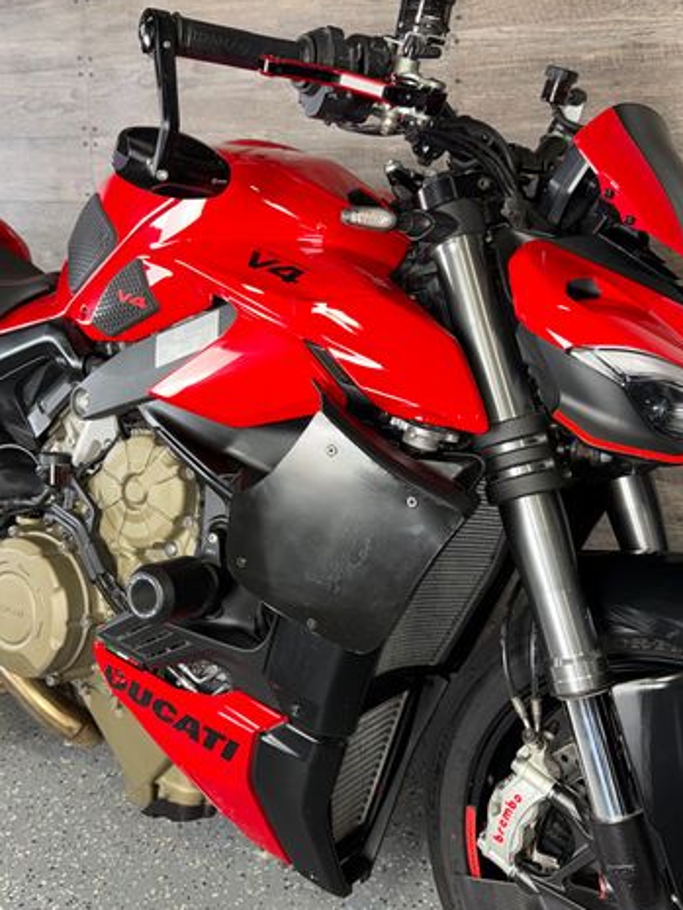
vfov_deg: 55.3
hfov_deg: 42.9
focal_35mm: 33
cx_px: 311
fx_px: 868
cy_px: 462
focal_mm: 6.76
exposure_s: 1/22
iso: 64
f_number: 1.78
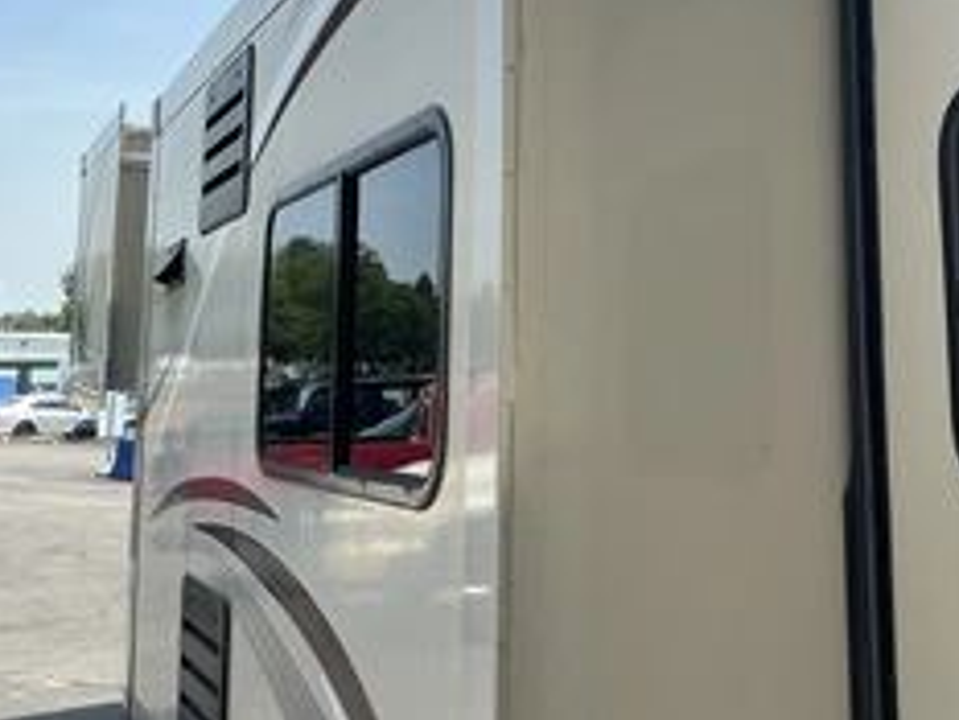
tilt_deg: +10.6
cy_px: 107
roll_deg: +3.1
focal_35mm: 48
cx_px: 811
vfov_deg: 29.3
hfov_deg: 37.7
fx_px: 1330
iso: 25
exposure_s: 1/997
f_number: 1.8
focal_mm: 3
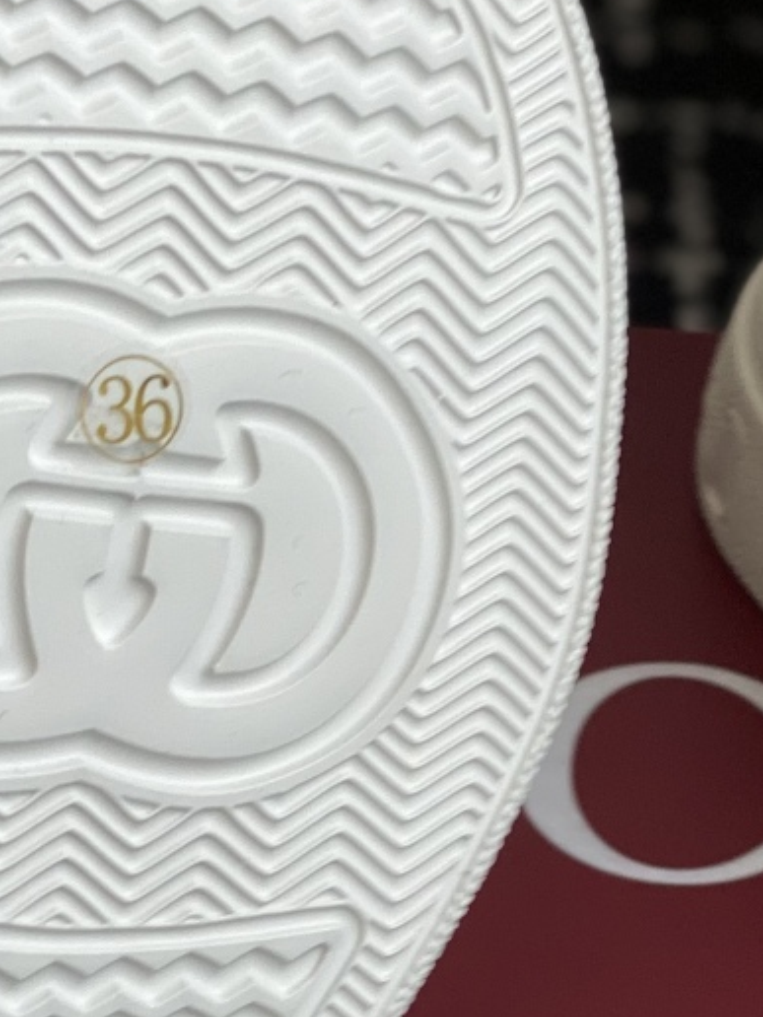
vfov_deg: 13.6
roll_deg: -2.8
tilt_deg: -42.1
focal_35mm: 145
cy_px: 507
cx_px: 390
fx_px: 4261
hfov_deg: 10.2
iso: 20
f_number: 2
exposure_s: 1/387
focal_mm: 6
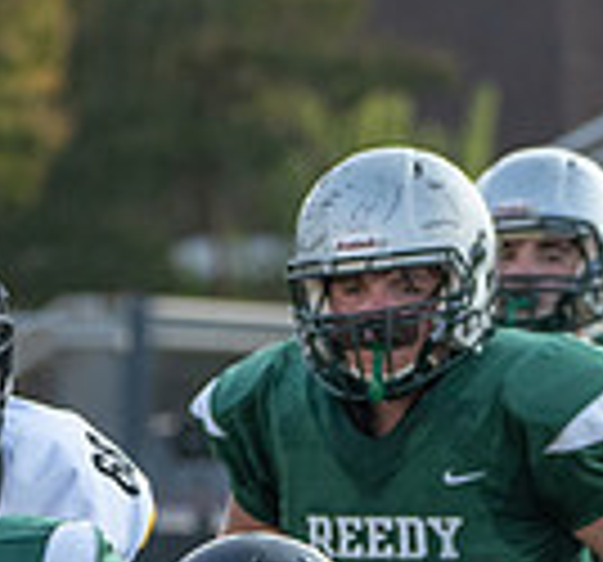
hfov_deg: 1.9
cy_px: 939
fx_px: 18010
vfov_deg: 1.8
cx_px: -20
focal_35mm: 945
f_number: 5.6
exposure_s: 1/1250
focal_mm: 181
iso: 1000
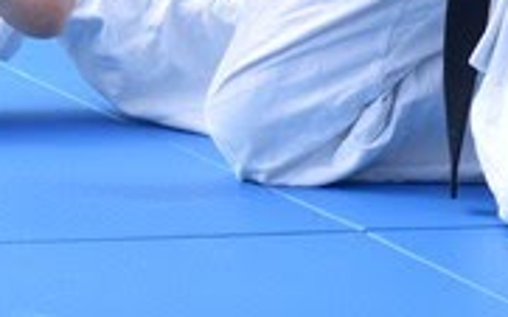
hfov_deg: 4.9
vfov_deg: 3.0
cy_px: -251
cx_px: 236
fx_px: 5979
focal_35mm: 432
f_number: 5
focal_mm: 50
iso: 100
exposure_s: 1/500
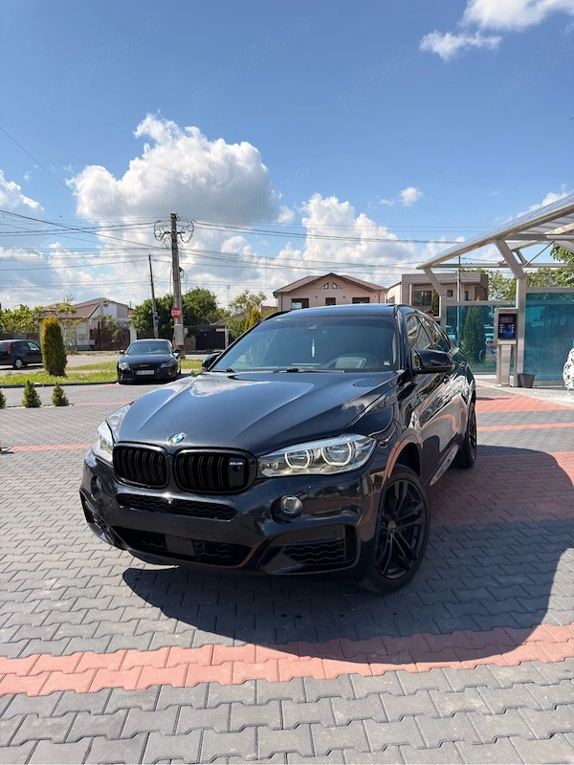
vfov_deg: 71.6
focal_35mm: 24
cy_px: 382
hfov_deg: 56.8
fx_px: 531
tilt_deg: -5.5
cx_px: 287
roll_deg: +0.2
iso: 80
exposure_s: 1/4098
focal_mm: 6.76
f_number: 1.78
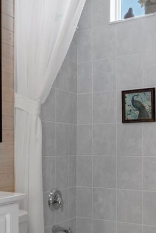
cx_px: 35
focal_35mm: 53
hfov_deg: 25.0
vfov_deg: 36.9
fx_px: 347
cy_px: 153
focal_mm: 13
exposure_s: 1/1.43
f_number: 8
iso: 250
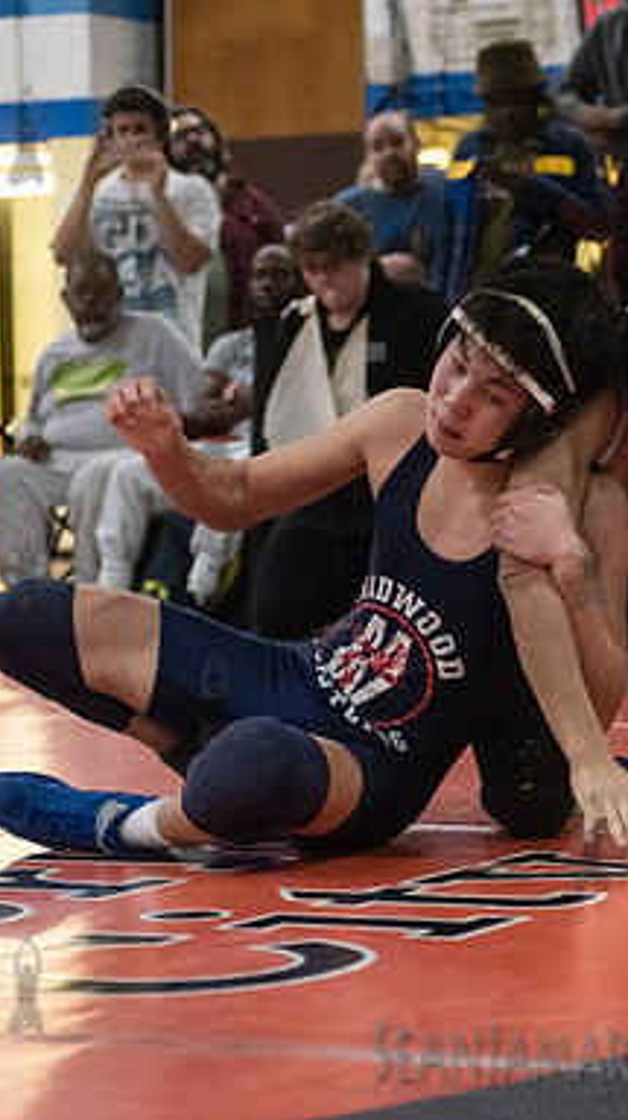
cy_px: 557
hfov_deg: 9.5
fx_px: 3765
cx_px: 590
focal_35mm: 127
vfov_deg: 16.9
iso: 8000
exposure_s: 1/500
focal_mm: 80
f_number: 3.5
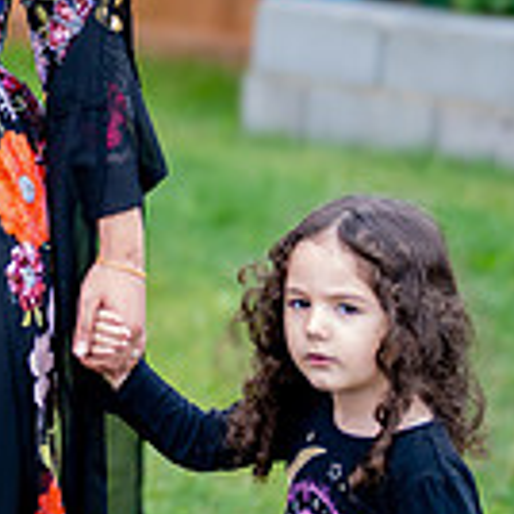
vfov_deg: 9.4
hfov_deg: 9.0
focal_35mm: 184
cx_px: -510
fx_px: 3091
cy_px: -40
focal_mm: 50
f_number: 1.4
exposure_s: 1/500
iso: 80
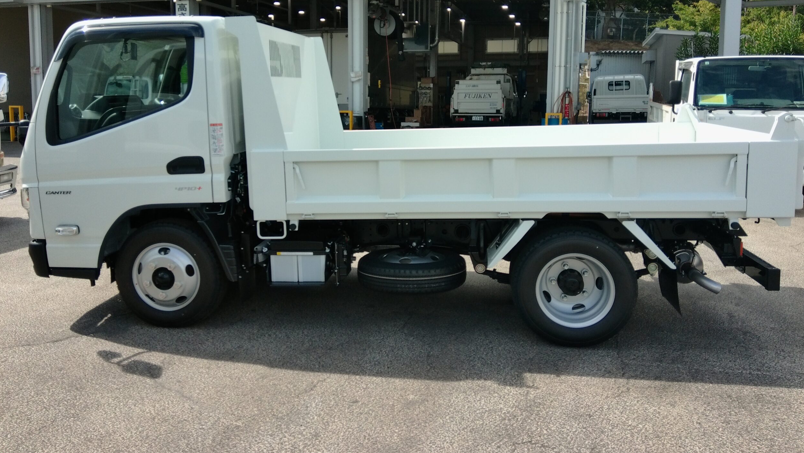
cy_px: 159
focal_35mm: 29
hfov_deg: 66.1
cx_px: 404
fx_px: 618
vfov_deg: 39.8
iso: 100
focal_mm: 3
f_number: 2
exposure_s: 1/587
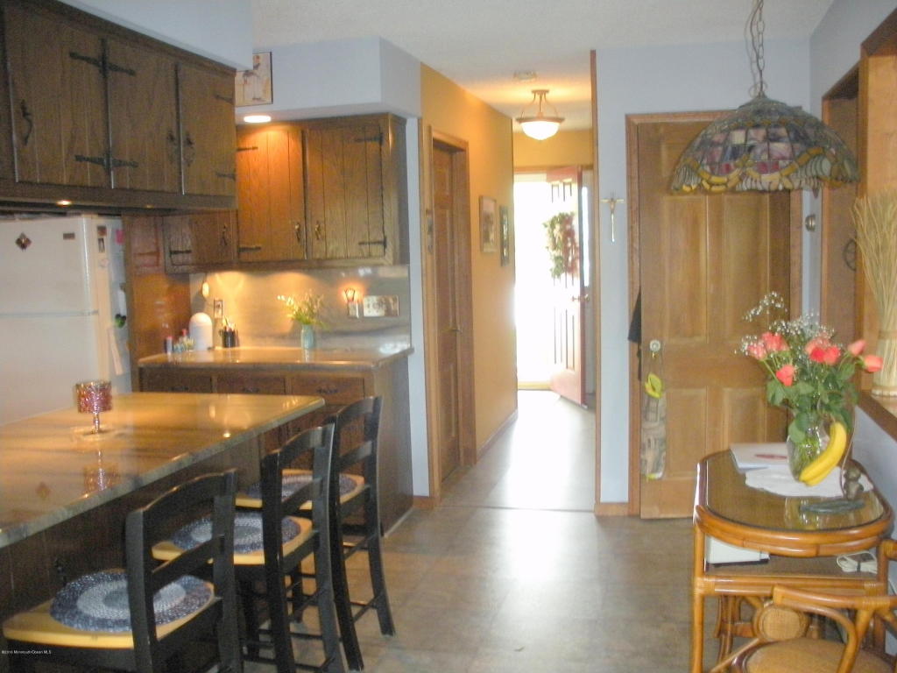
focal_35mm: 35
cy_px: 336
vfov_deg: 40.7
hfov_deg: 52.6
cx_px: 448
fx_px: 907
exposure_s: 1/30
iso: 400
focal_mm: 6.3
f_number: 3.5
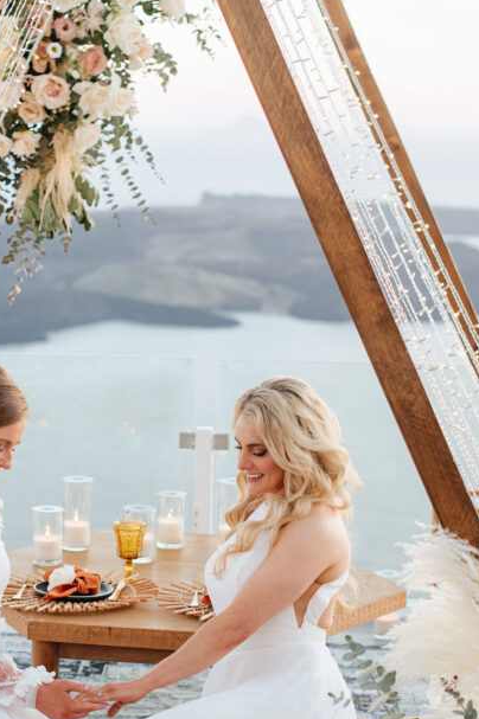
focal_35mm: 95
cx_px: 121
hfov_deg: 14.3
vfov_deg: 21.4
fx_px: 1898
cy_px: 447
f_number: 2.8
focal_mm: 50
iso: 320
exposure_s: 1/100
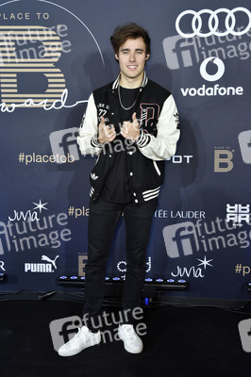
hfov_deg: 25.9
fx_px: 545
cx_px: 126
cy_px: 188
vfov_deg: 38.2
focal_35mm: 52
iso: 1600
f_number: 6.3
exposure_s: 1/250
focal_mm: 52
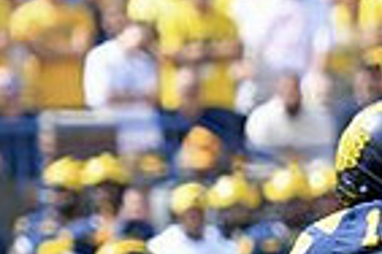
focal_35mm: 831
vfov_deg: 1.7
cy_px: 486
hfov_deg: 2.5
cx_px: 626
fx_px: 8817
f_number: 2.8
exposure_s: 1/1600
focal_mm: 135
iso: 200
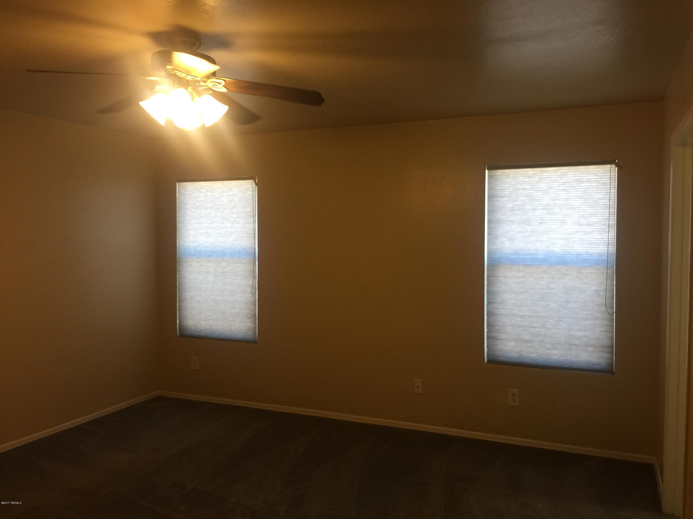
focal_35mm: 29
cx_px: 346
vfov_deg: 48.2
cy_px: 260
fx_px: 581
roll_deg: -0.5
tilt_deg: -0.9
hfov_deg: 61.7
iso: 40
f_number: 2.2
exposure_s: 1/30
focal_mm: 4.15
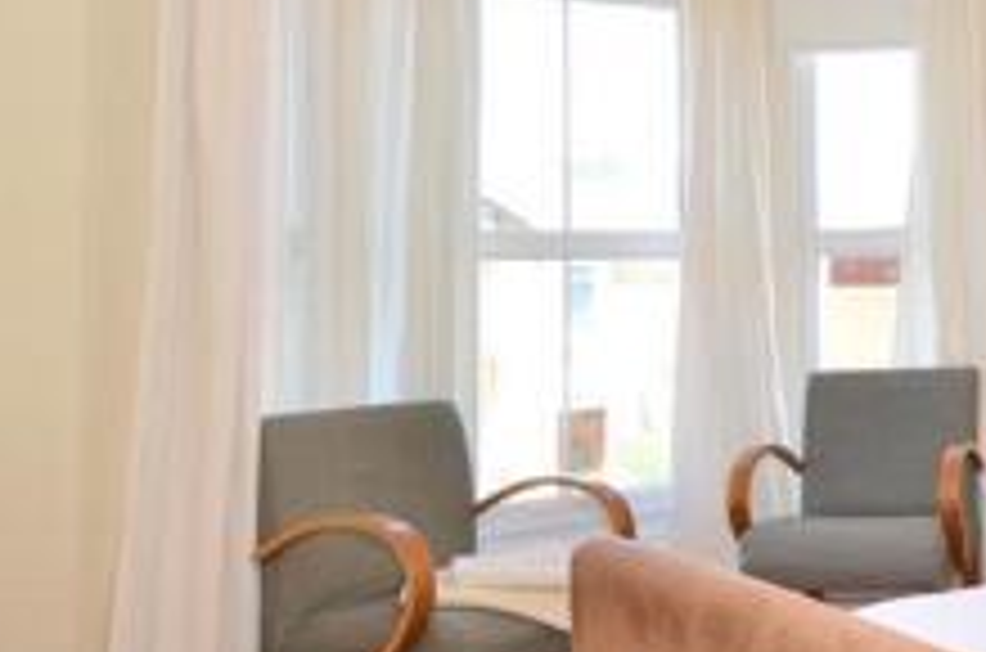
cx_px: 1112
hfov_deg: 36.3
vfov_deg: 29.6
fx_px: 1230
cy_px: 252
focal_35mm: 45
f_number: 5
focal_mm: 10
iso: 200
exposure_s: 1/125
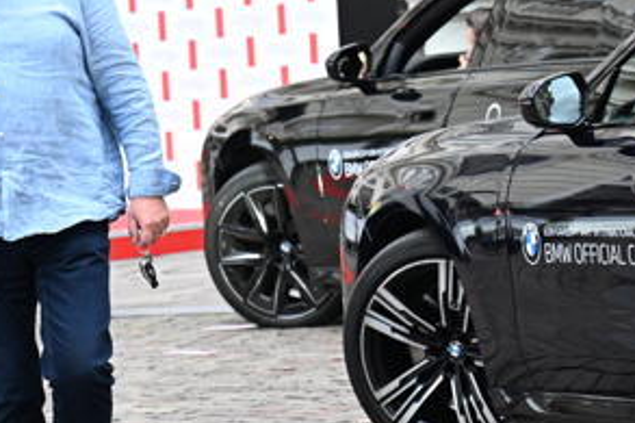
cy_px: 215
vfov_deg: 4.9
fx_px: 4989
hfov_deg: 7.2
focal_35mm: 283
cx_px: -78
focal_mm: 80
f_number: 4.5
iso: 2500
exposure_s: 1/200
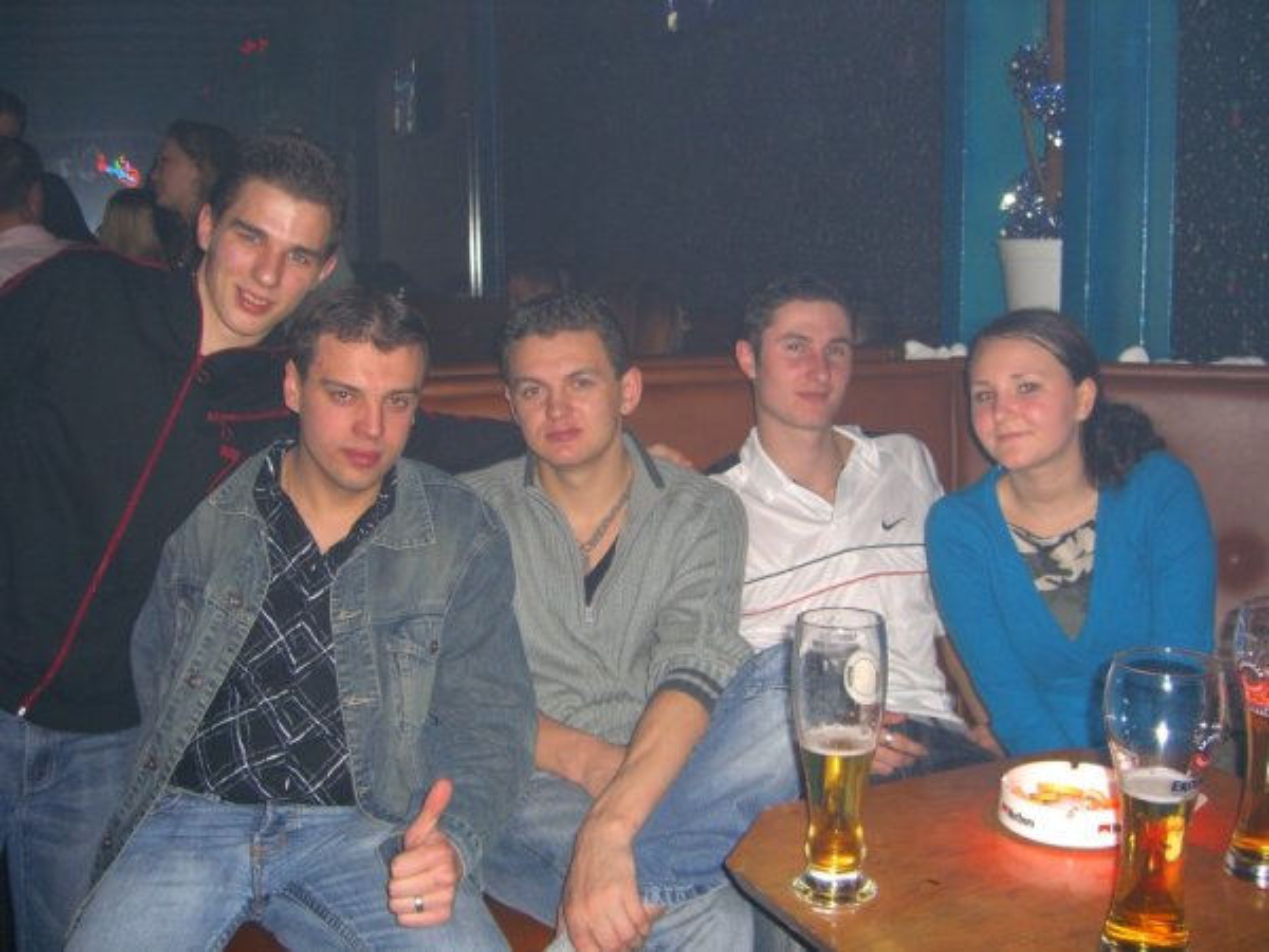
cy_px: 476
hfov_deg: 49.0
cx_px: 634
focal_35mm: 38
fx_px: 1393
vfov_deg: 37.7
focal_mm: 7.9
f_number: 2.8
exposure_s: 1/60
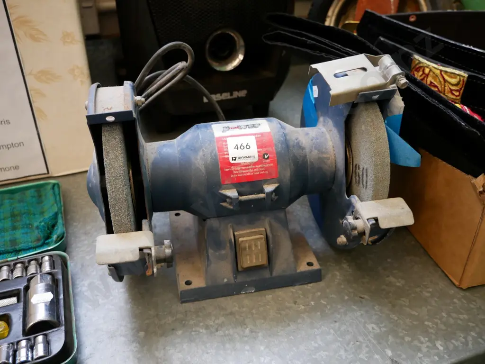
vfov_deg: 41.8
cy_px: 182
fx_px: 476
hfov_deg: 54.0
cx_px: 242
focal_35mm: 34
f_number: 4
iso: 800
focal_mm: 17
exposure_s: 1/60
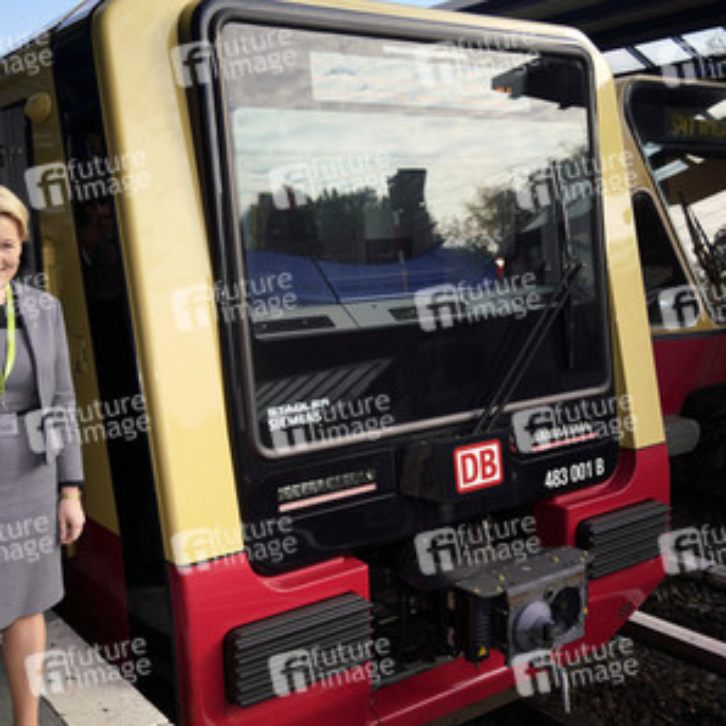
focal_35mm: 36
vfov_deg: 46.0
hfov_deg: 45.6
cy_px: 363
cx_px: 267
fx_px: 854
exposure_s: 1/1250
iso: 100
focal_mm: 28
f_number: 3.2
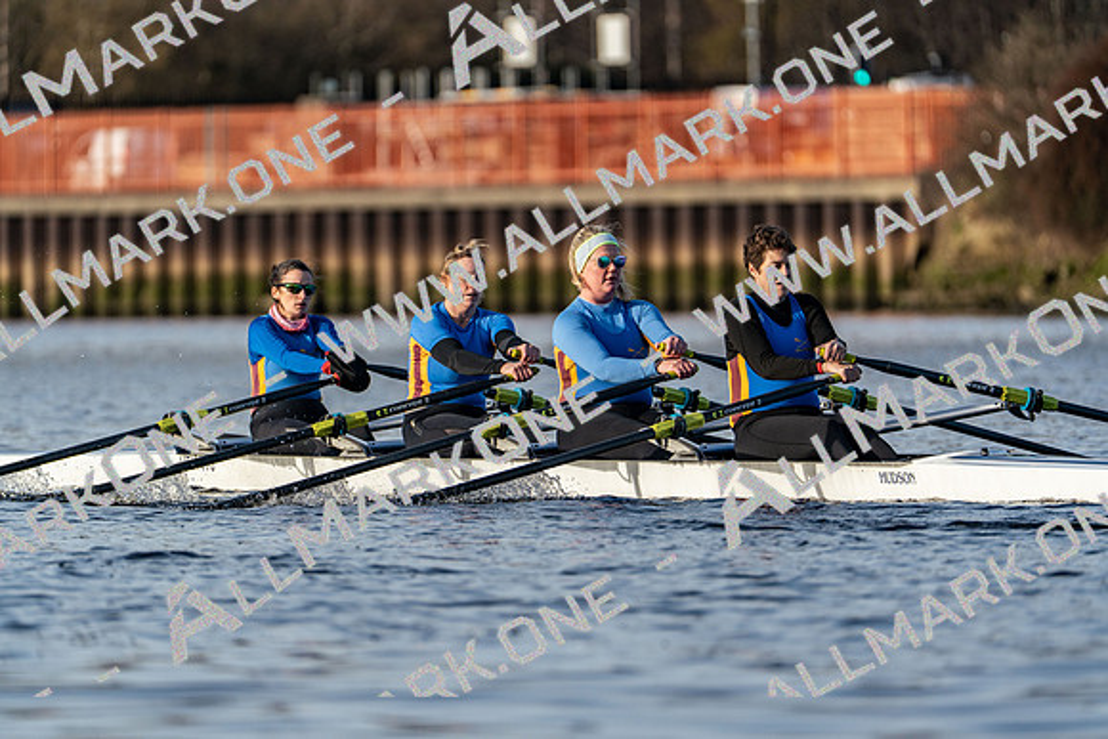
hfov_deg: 4.7
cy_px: 370
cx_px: 554
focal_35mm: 437
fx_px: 13452
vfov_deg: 3.1
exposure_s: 1/2000
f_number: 6.3
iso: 640
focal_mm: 437
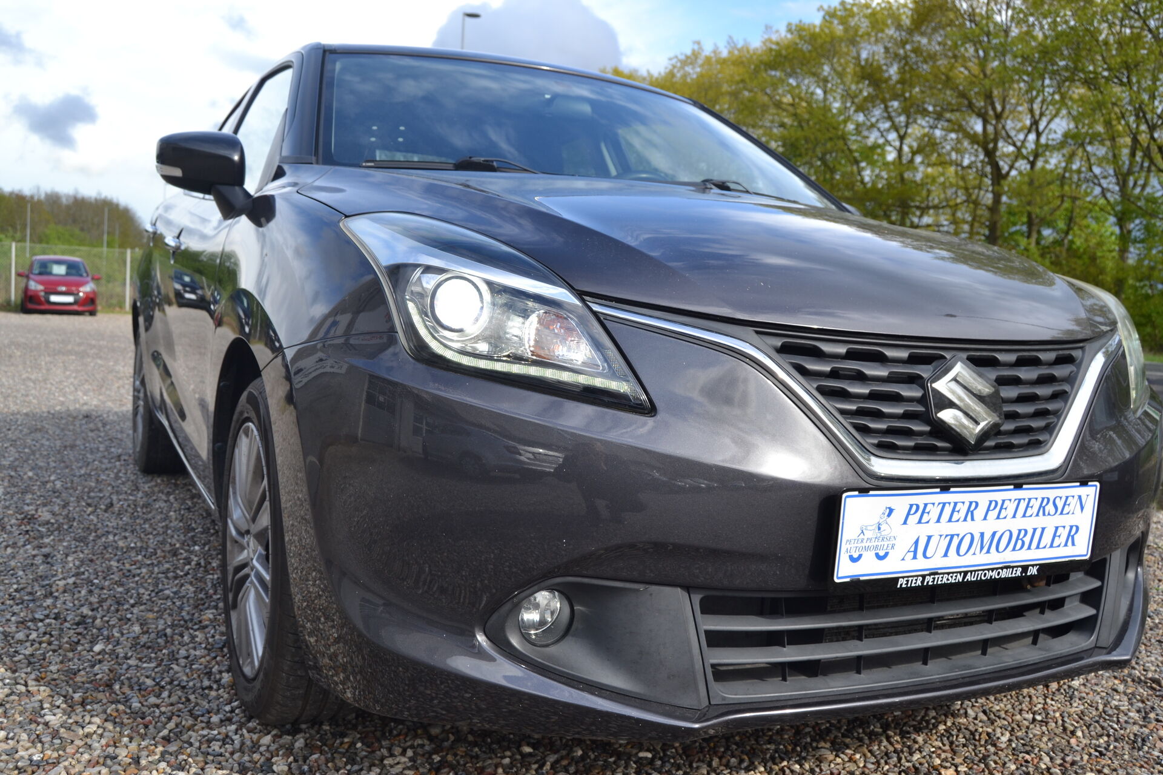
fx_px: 1066
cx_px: 582
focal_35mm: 33
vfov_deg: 40.0
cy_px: 388
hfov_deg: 57.2
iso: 100
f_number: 7.1
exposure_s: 1/200
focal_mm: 22
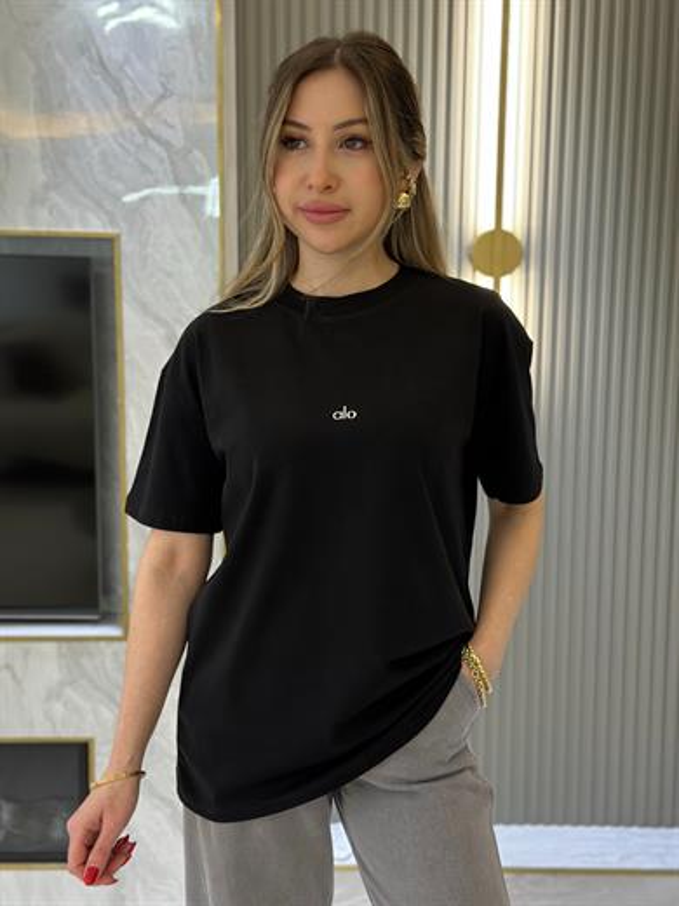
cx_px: 340
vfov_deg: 39.7
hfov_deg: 30.3
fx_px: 1255
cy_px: 453
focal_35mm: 48
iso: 200
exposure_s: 1/50
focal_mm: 6.86
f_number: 1.78
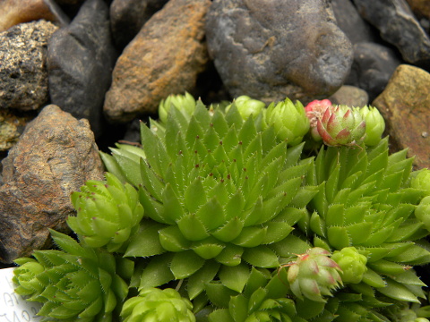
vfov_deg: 35.1
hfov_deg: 45.8
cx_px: 215
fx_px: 509
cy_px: 161
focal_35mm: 41
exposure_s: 1/250
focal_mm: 7.3
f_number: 3.5
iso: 100
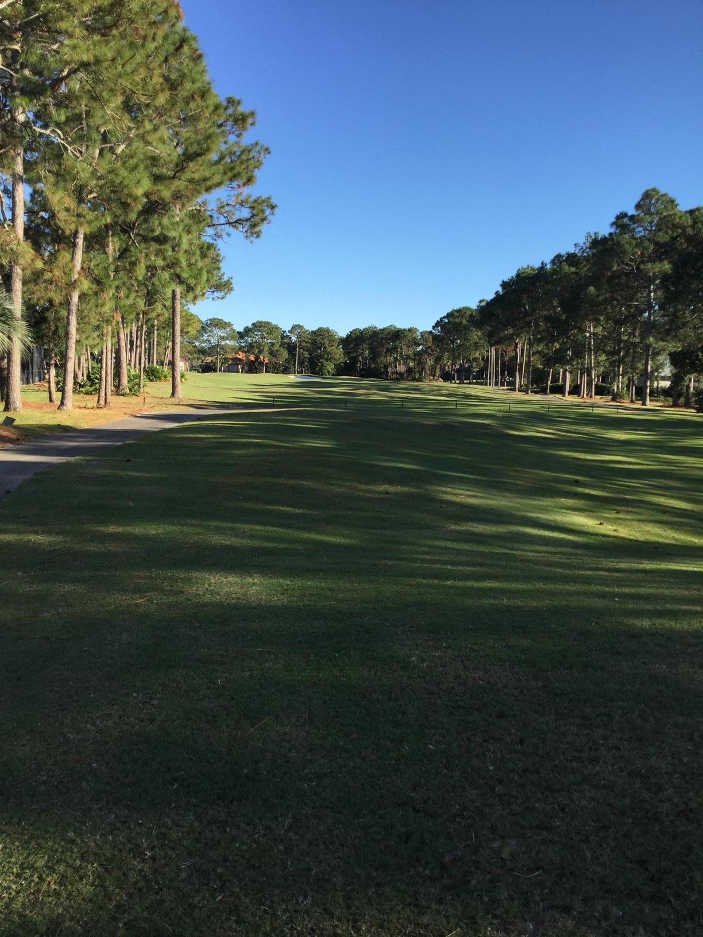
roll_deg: -0.7
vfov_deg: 58.4
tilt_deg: -8.6
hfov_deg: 45.4
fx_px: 839
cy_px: 468
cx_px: 352
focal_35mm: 31
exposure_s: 1/776
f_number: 2.4
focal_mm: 3.3
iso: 25
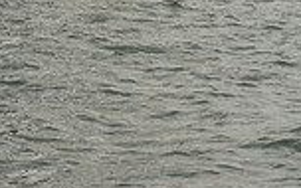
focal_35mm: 291
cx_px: 33
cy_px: -360
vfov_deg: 4.4
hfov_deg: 7.2
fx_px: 2387
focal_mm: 75
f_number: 11
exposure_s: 1/640
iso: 250
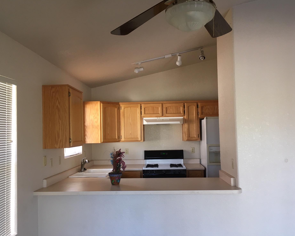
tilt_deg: +1.8
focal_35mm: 31
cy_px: 120
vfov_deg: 47.1
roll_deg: +1.9
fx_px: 271
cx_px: 146
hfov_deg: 57.2
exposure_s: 1/30
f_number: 2.2
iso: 50
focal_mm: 4.15
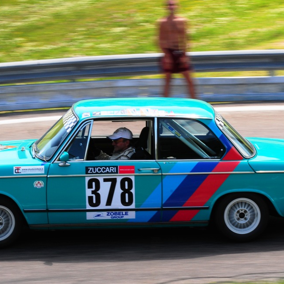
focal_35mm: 140
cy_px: 148
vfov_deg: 12.5
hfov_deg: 12.5
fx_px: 1299
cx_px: 143
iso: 320
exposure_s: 1/80
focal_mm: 70
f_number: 16
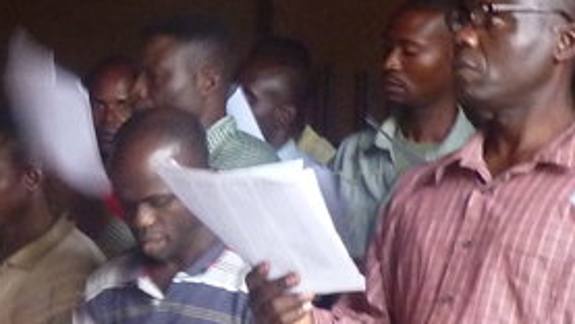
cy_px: 424
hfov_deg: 17.2
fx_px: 1784
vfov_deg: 10.2
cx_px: -174
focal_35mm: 117
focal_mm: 4.7
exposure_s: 1/5
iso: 400
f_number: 3.4
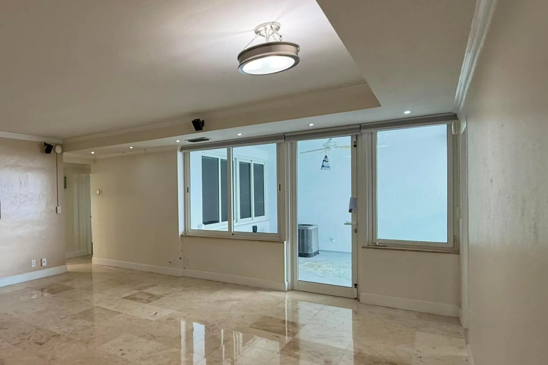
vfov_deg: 53.1
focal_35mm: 24
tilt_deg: -0.3
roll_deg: +1.0
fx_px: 365
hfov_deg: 68.4
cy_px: 201
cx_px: 130
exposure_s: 1/120
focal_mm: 2.22
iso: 200
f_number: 2.2
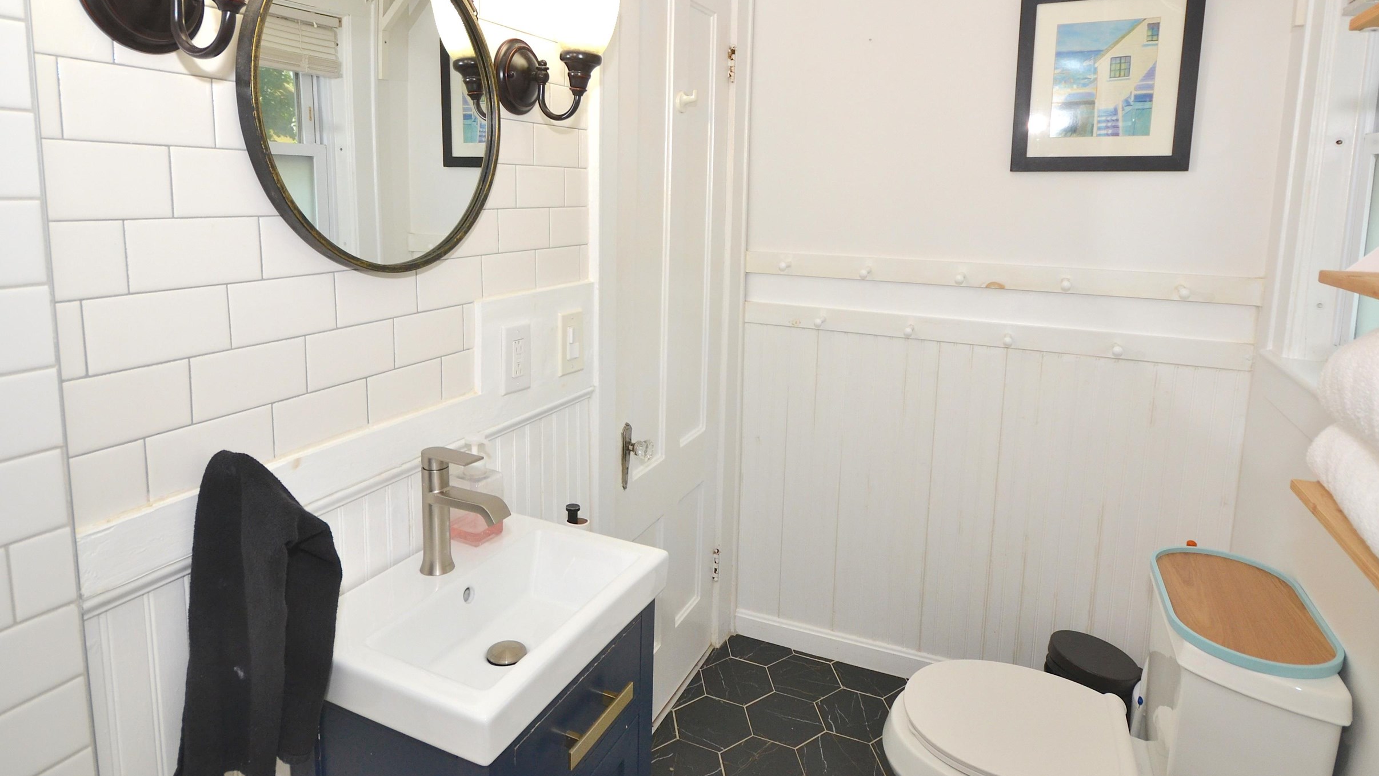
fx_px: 731
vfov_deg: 55.1
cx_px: 677
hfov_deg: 86.6
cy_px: 281
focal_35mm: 20
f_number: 5.6
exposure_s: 1/60
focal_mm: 10
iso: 400
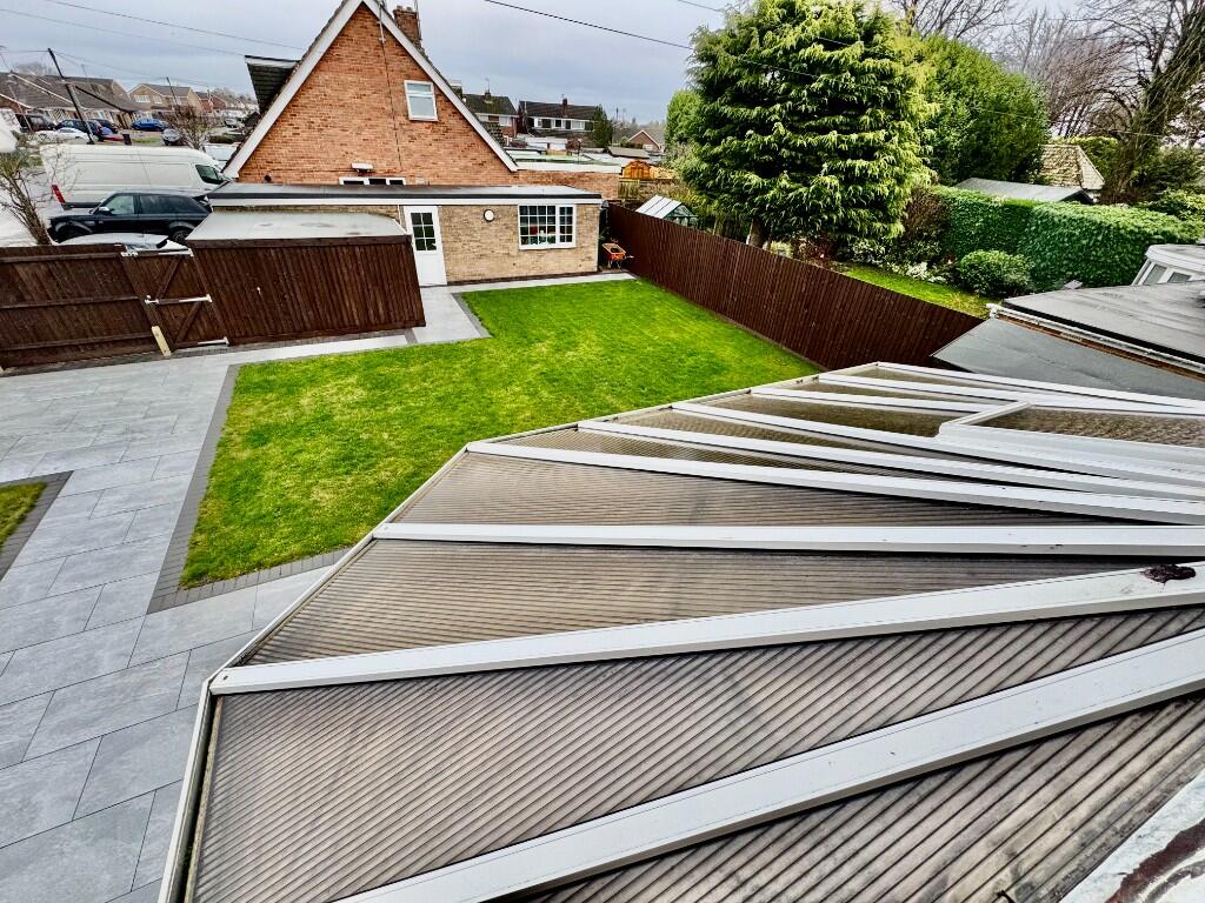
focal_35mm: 14
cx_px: 602
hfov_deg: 102.1
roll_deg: -2.5
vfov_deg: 85.7
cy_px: 452
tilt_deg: -34.0
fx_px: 487
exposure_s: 1/99
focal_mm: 2.22
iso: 64
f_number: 2.2
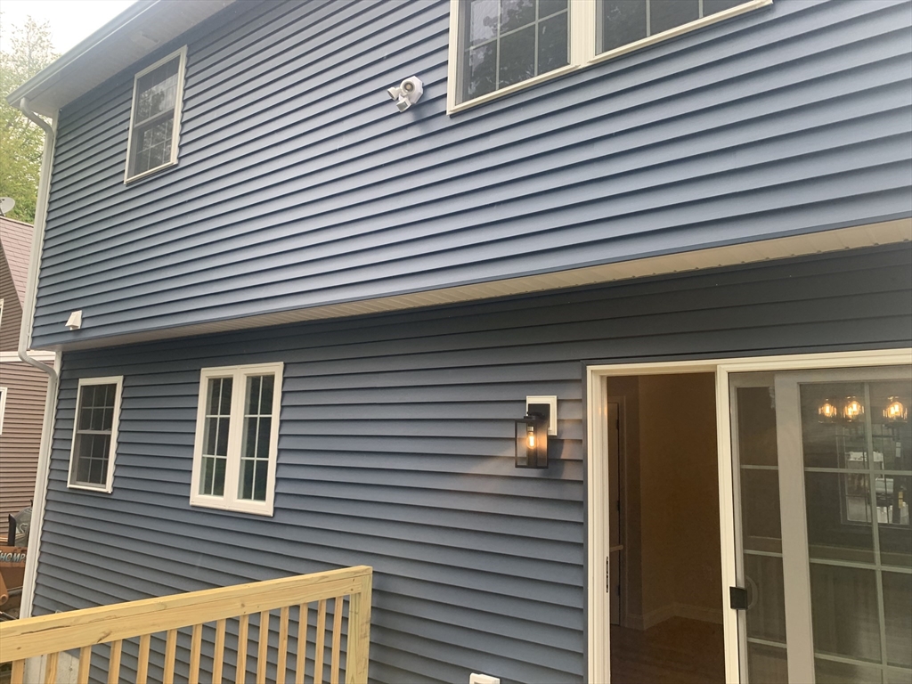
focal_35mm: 26
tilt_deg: +9.7
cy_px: 342
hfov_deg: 67.3
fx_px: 685
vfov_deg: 53.1
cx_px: 456
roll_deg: -1.8
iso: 25
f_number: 1.8
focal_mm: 4.25
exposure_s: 1/134
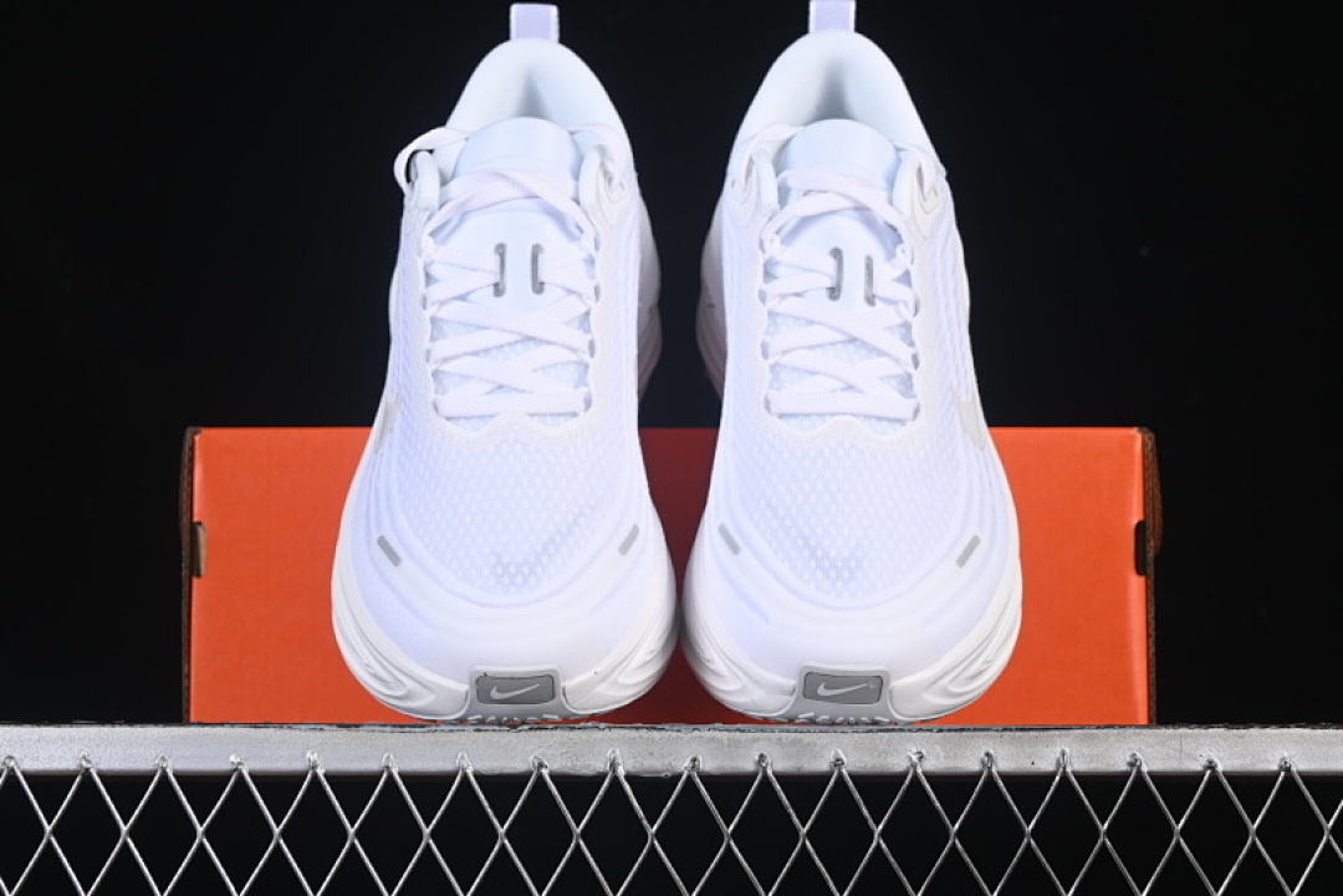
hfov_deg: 27.0
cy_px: 448
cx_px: 672
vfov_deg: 18.2
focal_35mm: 75
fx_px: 2798
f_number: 8
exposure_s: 1/80
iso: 160
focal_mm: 50
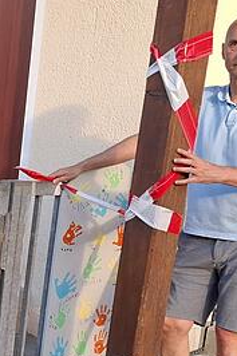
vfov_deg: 27.0
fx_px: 712
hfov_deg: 16.9
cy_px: 325
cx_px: -134
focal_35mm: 72
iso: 50
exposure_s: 1/145
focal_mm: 5.54
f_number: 1.8
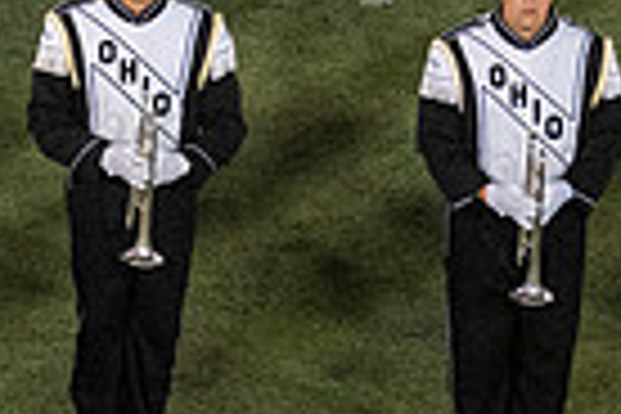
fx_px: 21802
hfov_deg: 1.6
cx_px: -320
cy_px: -432
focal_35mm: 1264
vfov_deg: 1.1
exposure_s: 1/2500
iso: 6400
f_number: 2.8
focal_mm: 300
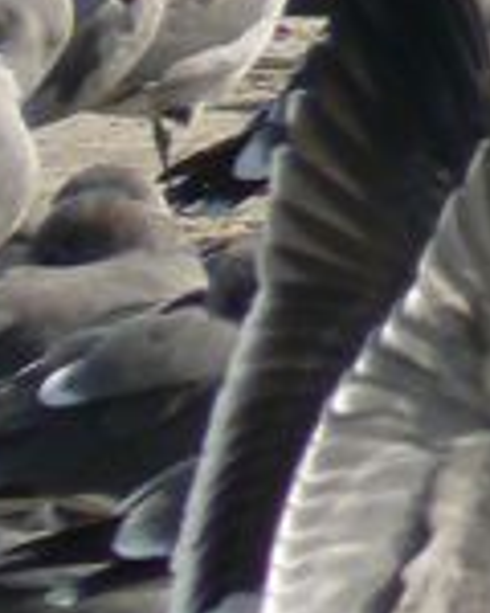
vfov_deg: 0.8
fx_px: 44757
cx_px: 1662
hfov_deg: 0.6
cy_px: -131
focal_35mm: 2469
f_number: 6.3
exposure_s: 1/400
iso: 80
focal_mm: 63.3
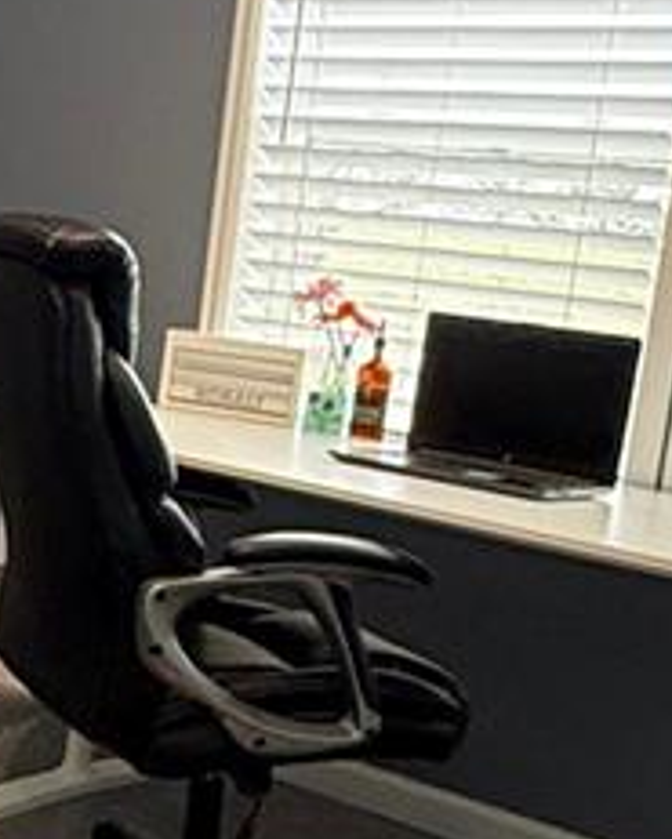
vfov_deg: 26.7
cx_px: 11
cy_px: 498
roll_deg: -6.5
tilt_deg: -9.2
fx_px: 1764
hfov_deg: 20.9
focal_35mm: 71
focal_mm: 2.22
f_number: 2.2
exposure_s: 1/60
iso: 500
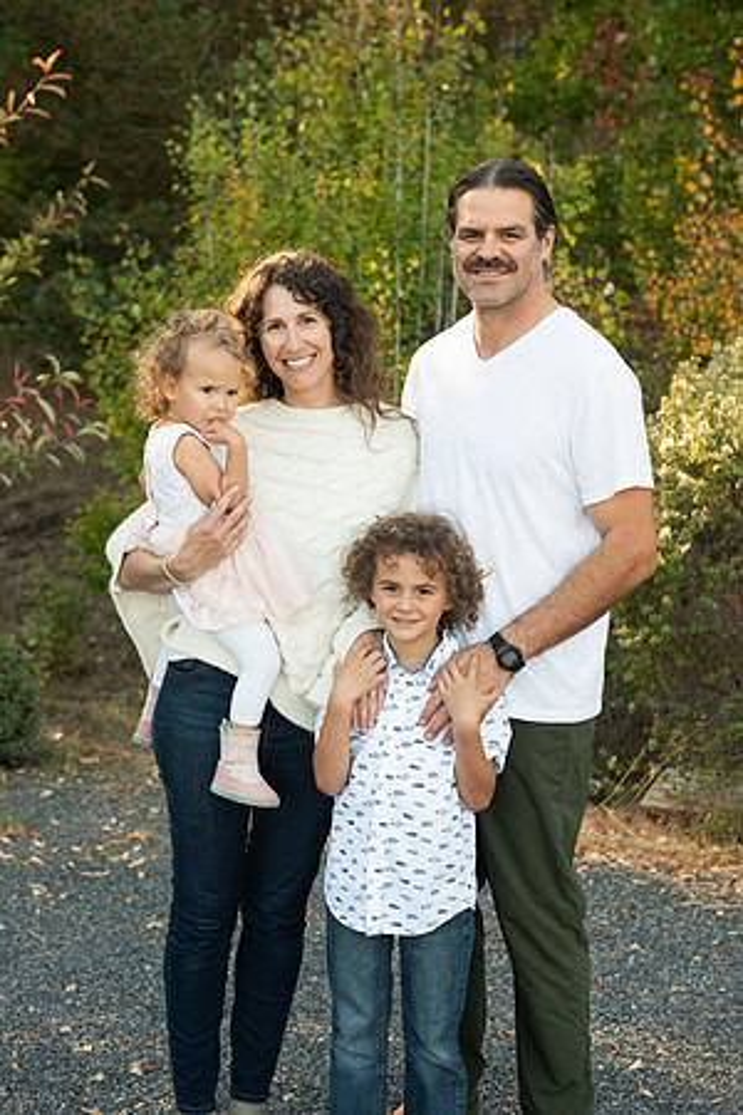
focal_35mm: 60
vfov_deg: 33.4
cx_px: 372
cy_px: 558
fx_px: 1857
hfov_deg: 22.6
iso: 640
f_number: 4.5
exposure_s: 1/400
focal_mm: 60
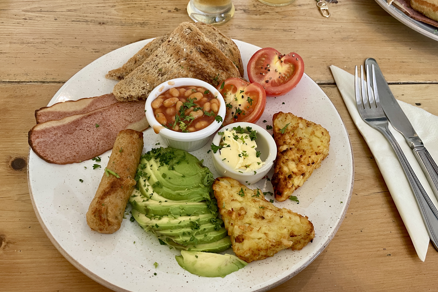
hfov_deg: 65.5
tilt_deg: -55.7
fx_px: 341
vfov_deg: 46.4
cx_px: 223
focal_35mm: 28
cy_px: 146
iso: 125
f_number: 1.6
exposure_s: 1/50
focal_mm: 4.2
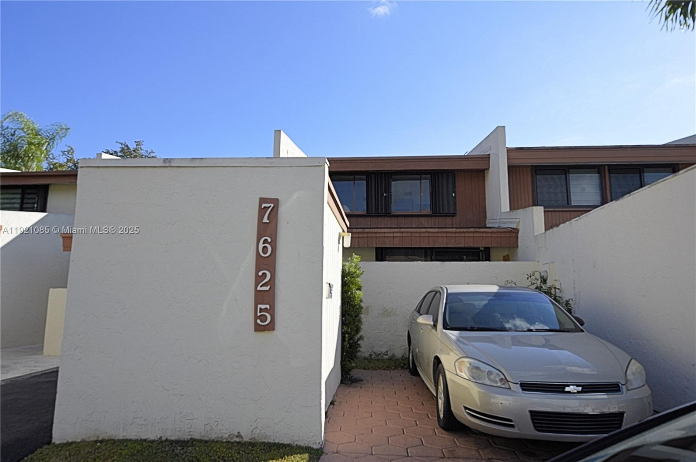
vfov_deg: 56.0
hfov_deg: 77.4
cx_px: 348
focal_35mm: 22
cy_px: 231
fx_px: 435
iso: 100
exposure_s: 1/250
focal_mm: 15
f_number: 8
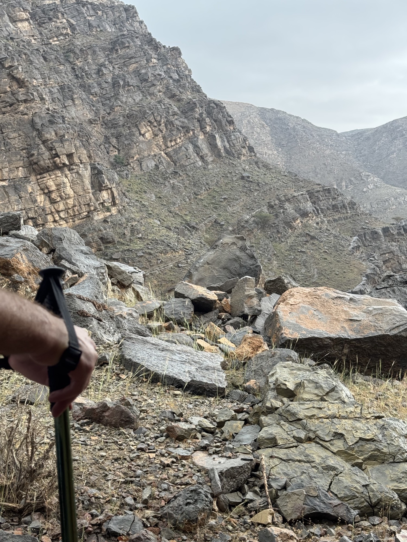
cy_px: 271
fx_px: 752
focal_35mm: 48
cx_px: 204
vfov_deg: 39.7
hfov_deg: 30.3
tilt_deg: -0.8
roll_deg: +2.0
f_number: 1.78
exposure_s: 1/169
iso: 100
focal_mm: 6.76
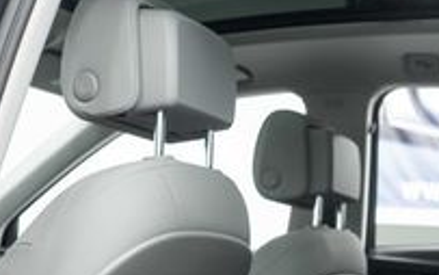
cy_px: 298
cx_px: 327
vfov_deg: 14.2
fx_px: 1077
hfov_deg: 22.8
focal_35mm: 90
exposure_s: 1/40
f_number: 3.2
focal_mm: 28
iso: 800
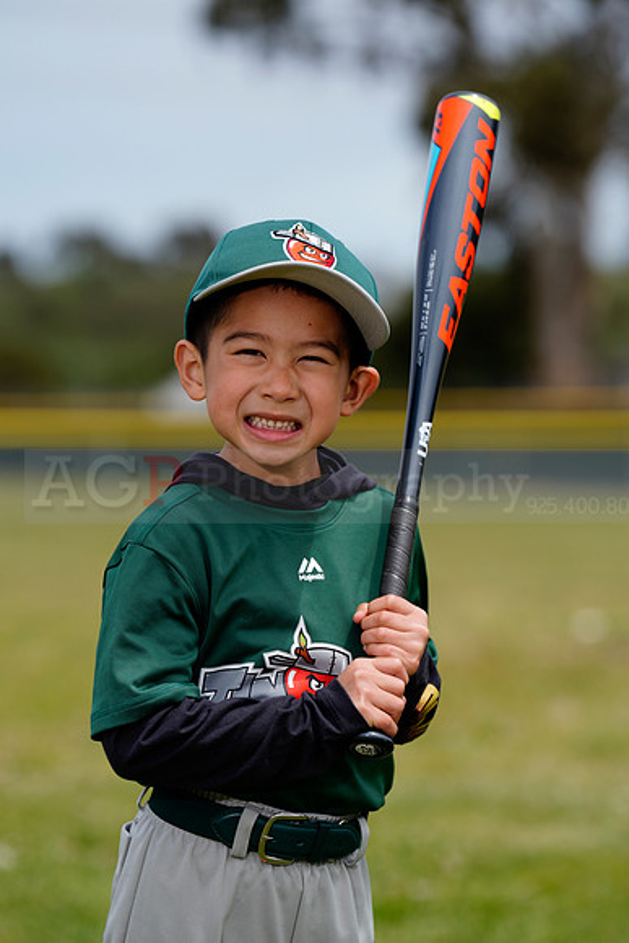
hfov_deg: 8.2
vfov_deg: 12.3
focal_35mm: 167
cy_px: 472
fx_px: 4374
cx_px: 314
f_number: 4.5
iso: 50
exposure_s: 1/320
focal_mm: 167
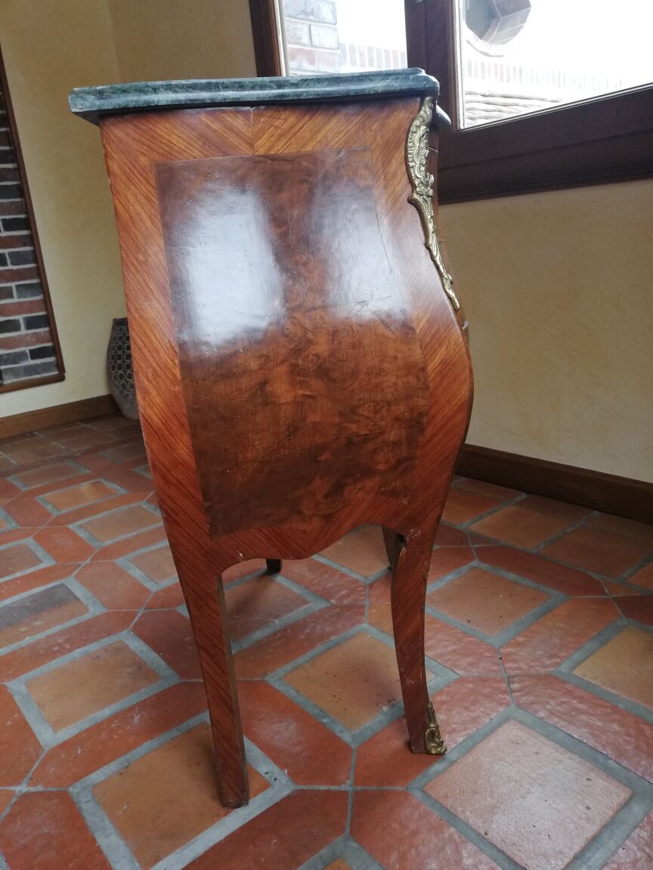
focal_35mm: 26
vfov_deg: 67.3
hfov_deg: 53.1
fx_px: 654
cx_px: 326
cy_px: 435
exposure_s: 1/33.3
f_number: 2.2
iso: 200
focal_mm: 3.81
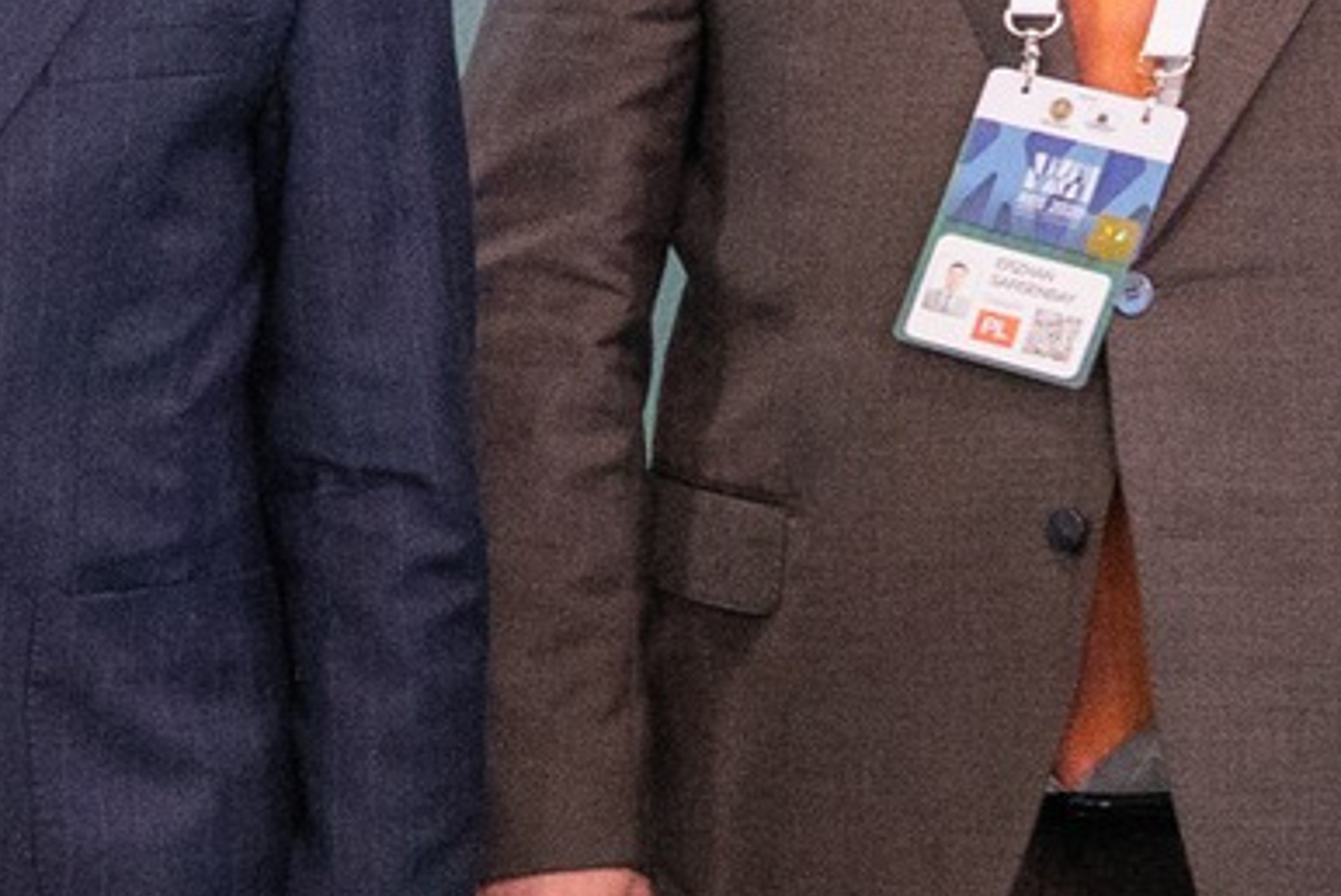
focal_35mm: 159
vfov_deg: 8.6
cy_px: 662
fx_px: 5927
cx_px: -2001
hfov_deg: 10.8
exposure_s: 1/200
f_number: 4
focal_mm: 24
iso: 3200
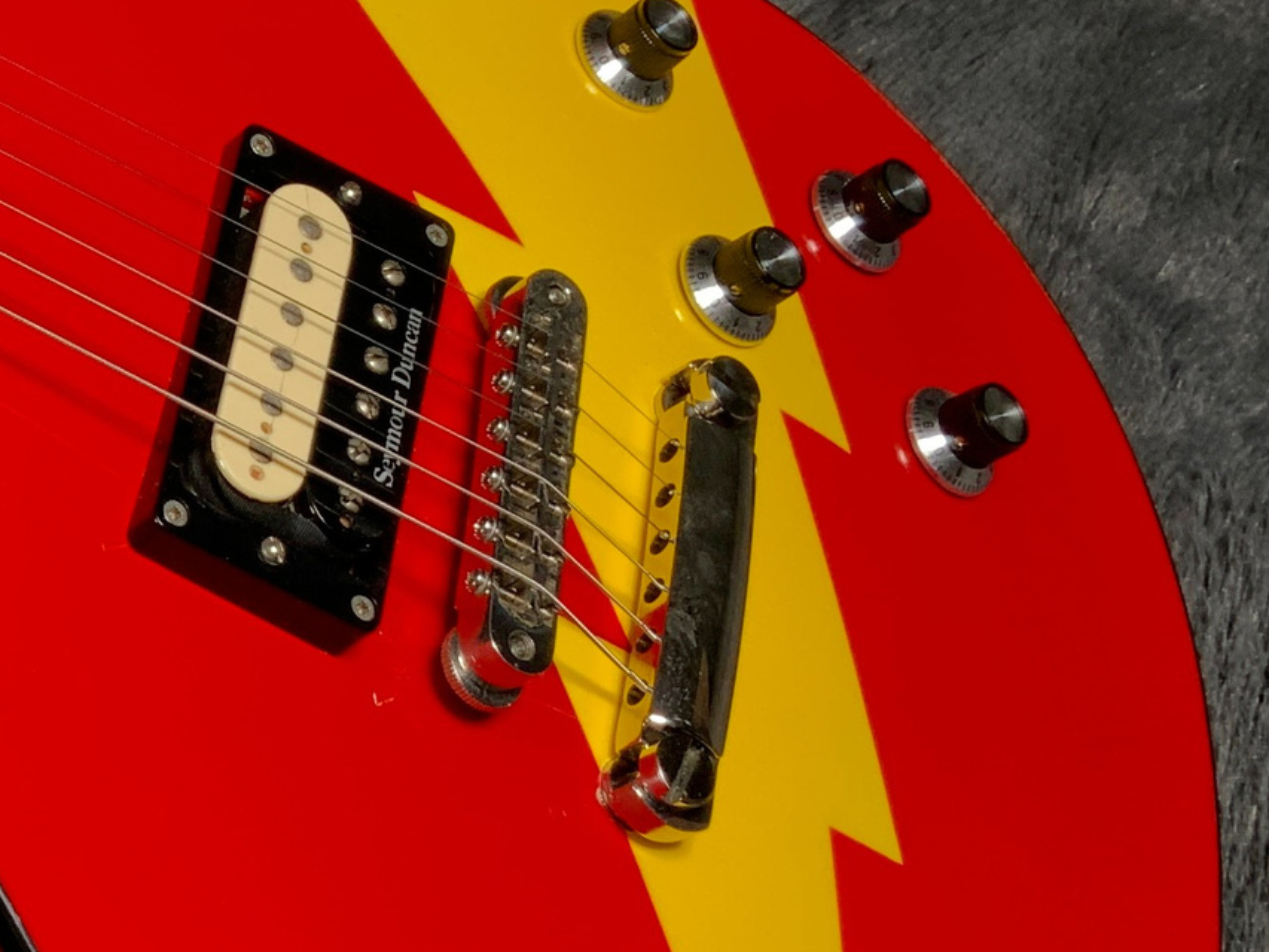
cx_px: -254
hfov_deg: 21.0
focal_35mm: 87
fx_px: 3190
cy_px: 500
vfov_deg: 17.0
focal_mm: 3
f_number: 1.8
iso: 20
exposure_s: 1/104
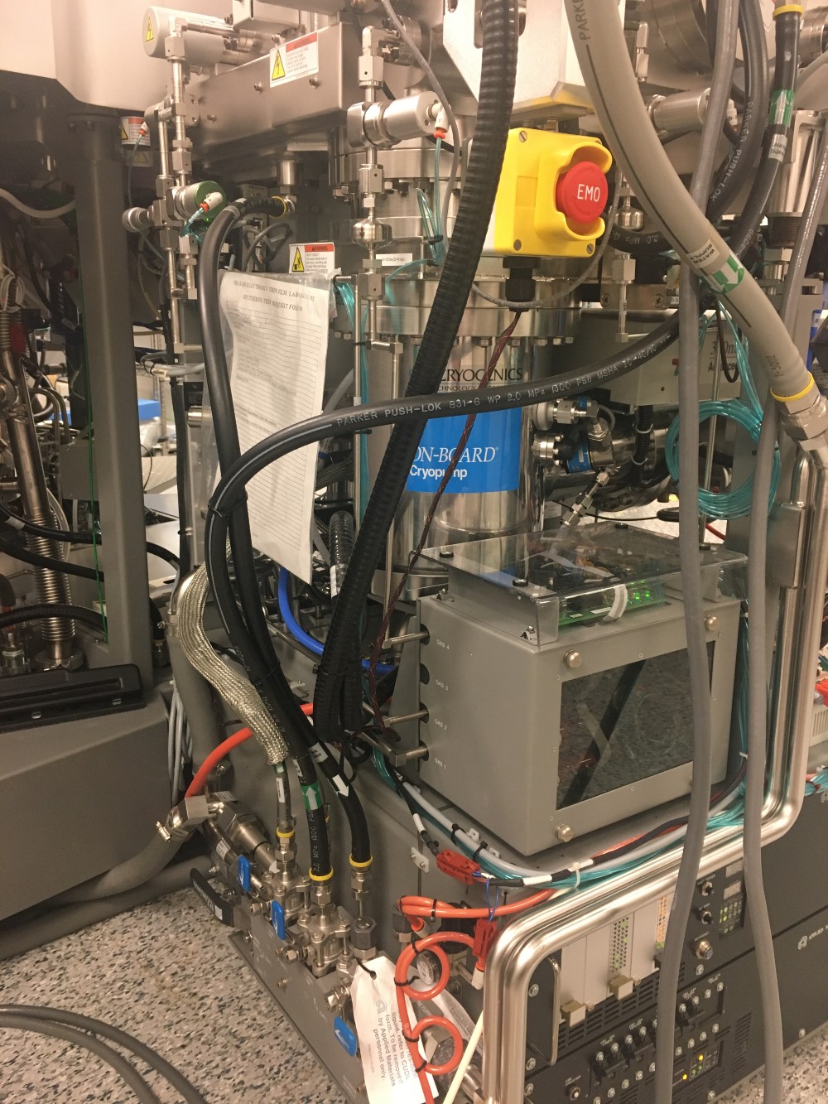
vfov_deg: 61.7
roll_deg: -0.4
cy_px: 552
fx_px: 925
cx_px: 414
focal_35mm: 29
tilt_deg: -14.6
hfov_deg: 48.2
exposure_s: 1/30
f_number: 2.2
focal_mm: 4.15
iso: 125
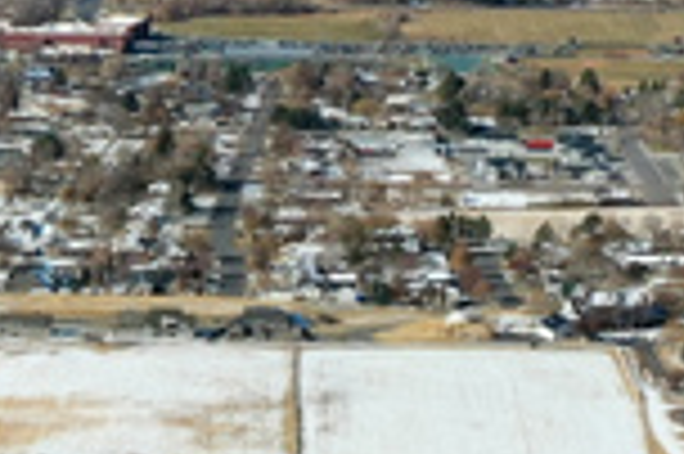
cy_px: 506
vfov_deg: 7.2
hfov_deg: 10.8
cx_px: 50
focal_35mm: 189
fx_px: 3587
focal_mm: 10.26
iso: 100
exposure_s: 1/640
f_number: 6.3
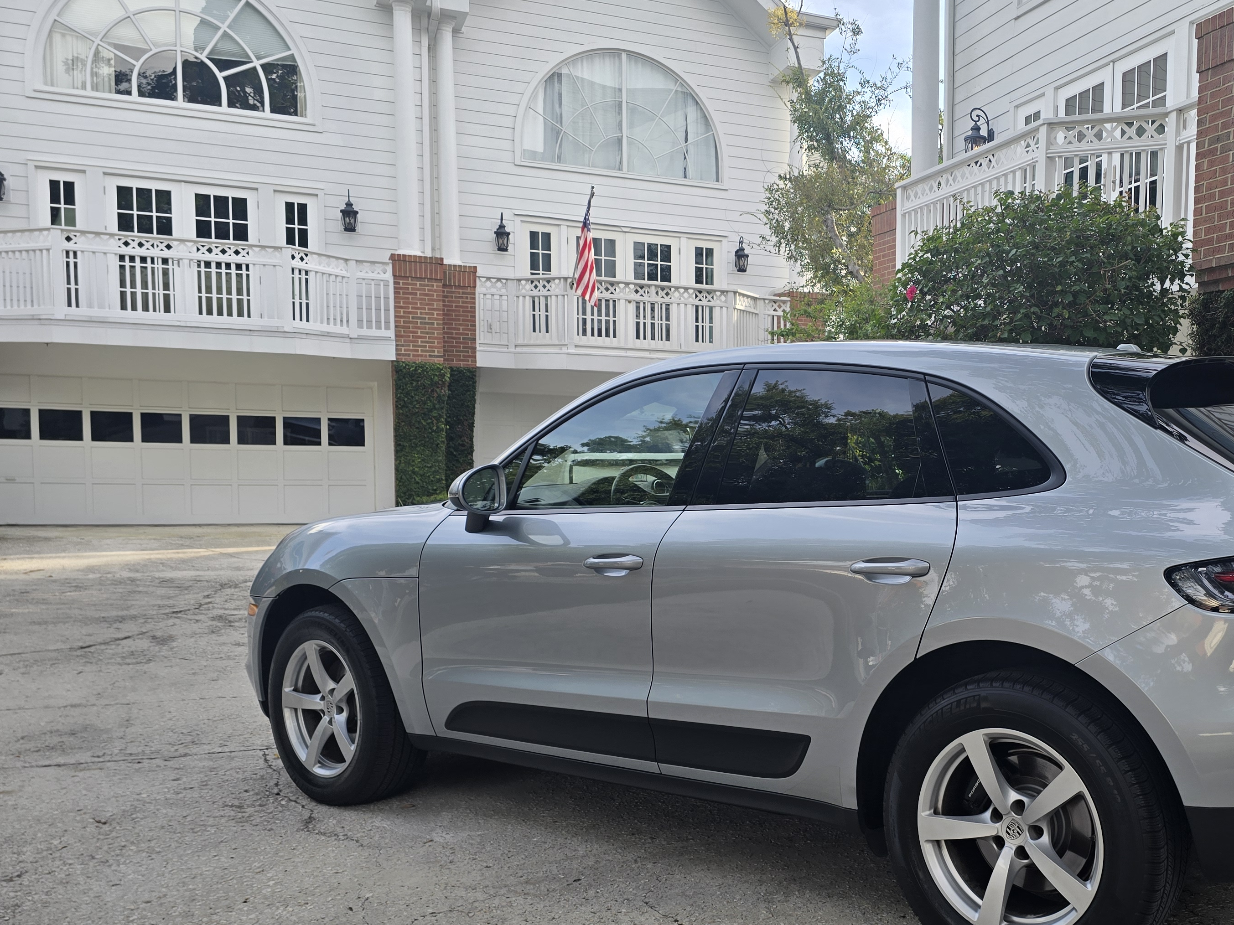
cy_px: 546
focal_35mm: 34
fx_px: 1212
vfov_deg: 41.6
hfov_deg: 52.1
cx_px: 894
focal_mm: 6.3
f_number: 1.7
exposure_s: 1/278
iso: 12
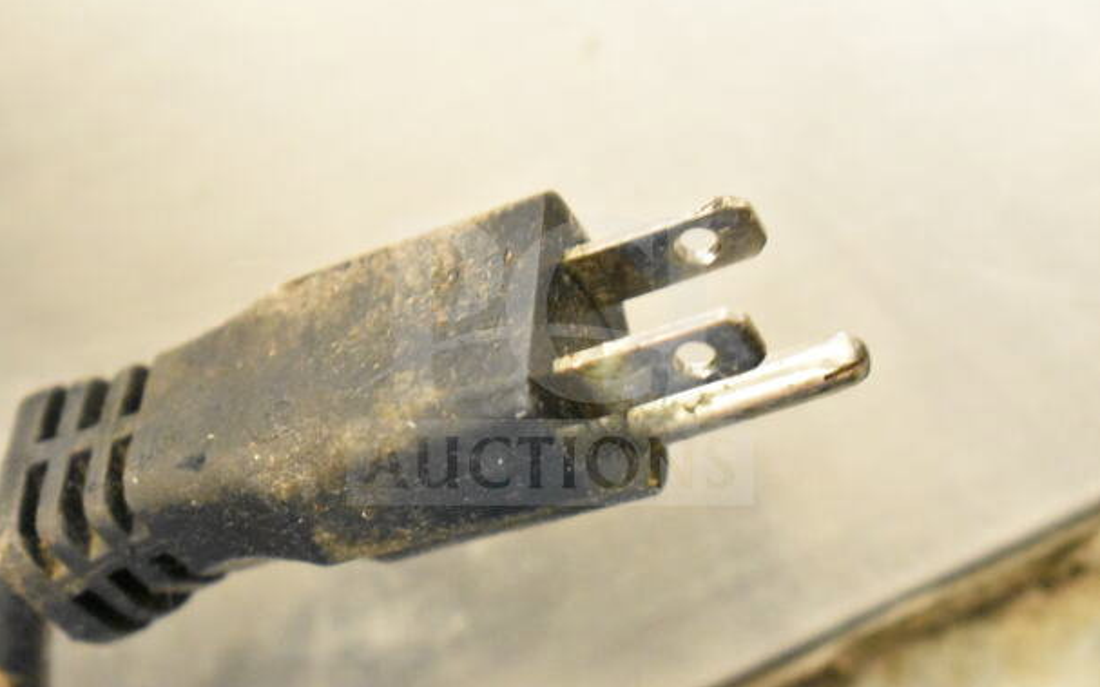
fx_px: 2533
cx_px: 549
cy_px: 362
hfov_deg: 24.5
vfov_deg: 15.4
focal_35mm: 85
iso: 18000
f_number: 5.6
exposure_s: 1/100
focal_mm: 55
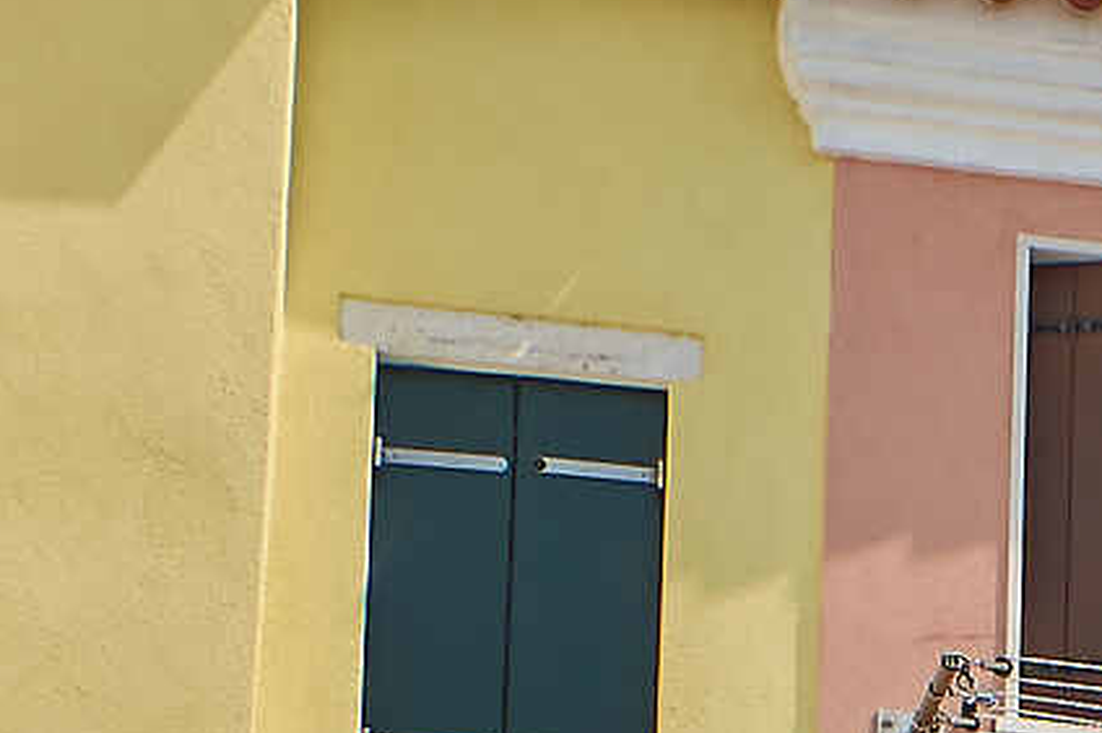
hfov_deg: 9.5
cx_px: 2097
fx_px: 6240
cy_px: 1809
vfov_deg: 6.4
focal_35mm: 204
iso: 200
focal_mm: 24
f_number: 11
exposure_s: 1/320
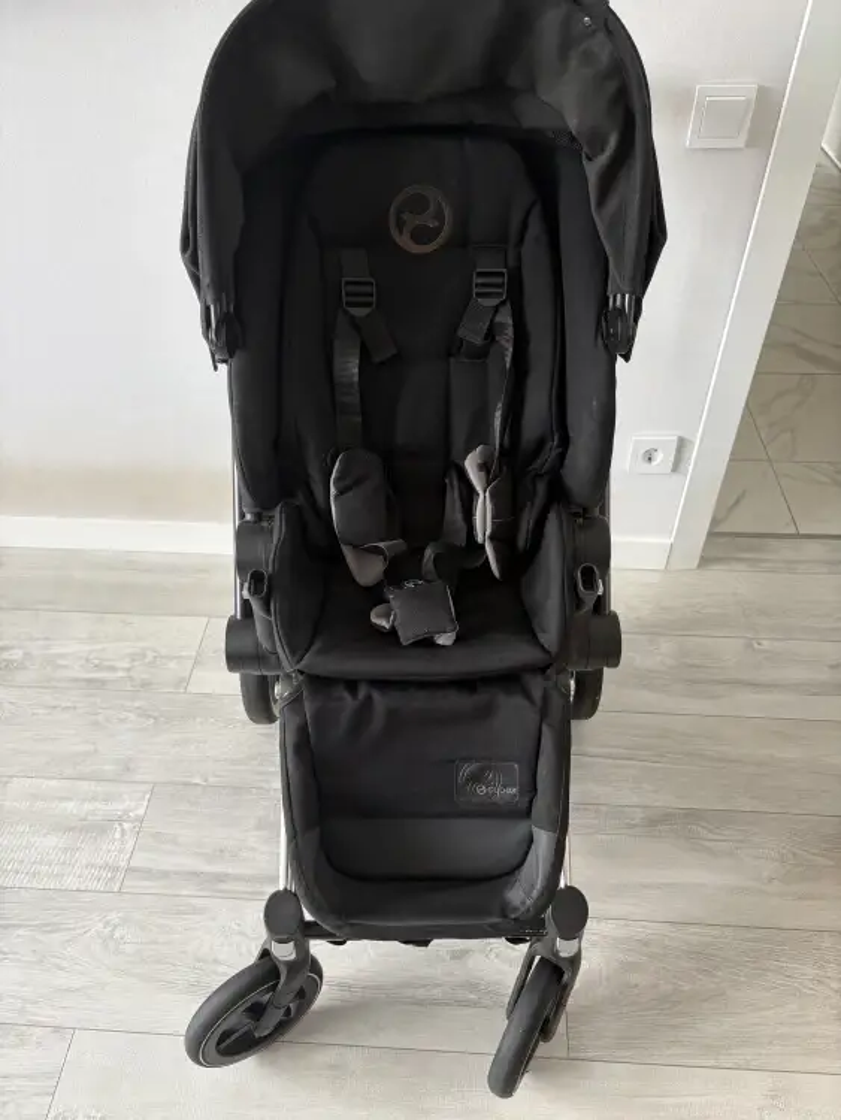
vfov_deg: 67.3
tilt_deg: -42.5
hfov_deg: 53.1
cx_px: 420
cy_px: 560
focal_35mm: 26
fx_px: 842
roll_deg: +0.0
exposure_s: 1/67
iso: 125
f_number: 1.6
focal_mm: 5.96
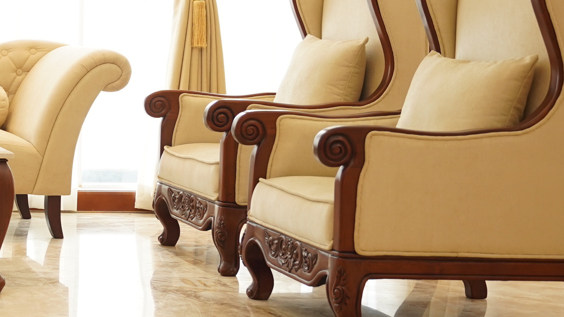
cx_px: -182
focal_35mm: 100
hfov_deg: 19.6
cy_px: 74
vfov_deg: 12.1
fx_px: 1494
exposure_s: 1/100
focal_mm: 31.6
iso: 320
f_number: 2.8
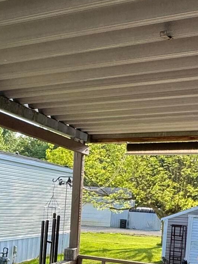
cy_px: 229
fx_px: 450
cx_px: 8
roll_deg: -3.7
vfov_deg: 31.4
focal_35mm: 59
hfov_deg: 23.9
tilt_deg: -3.9
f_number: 2.2
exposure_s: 1/492
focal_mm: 2.22
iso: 40
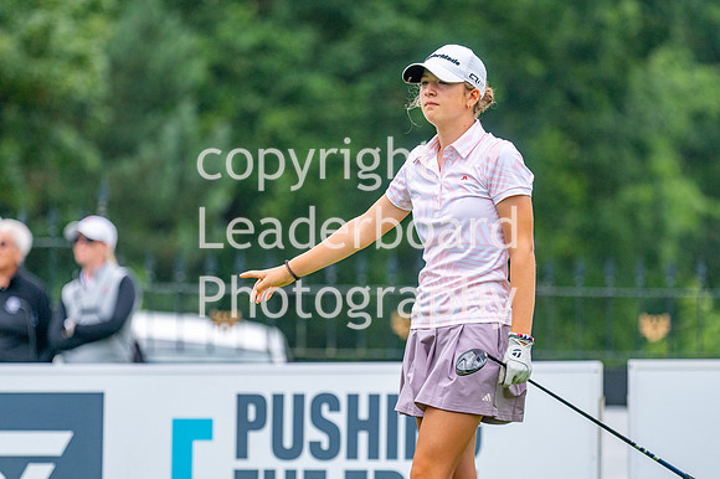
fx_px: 8995
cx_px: 360
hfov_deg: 4.6
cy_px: 240
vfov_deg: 3.1
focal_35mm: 450
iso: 400
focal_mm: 300
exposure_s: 1/2500
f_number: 4.5
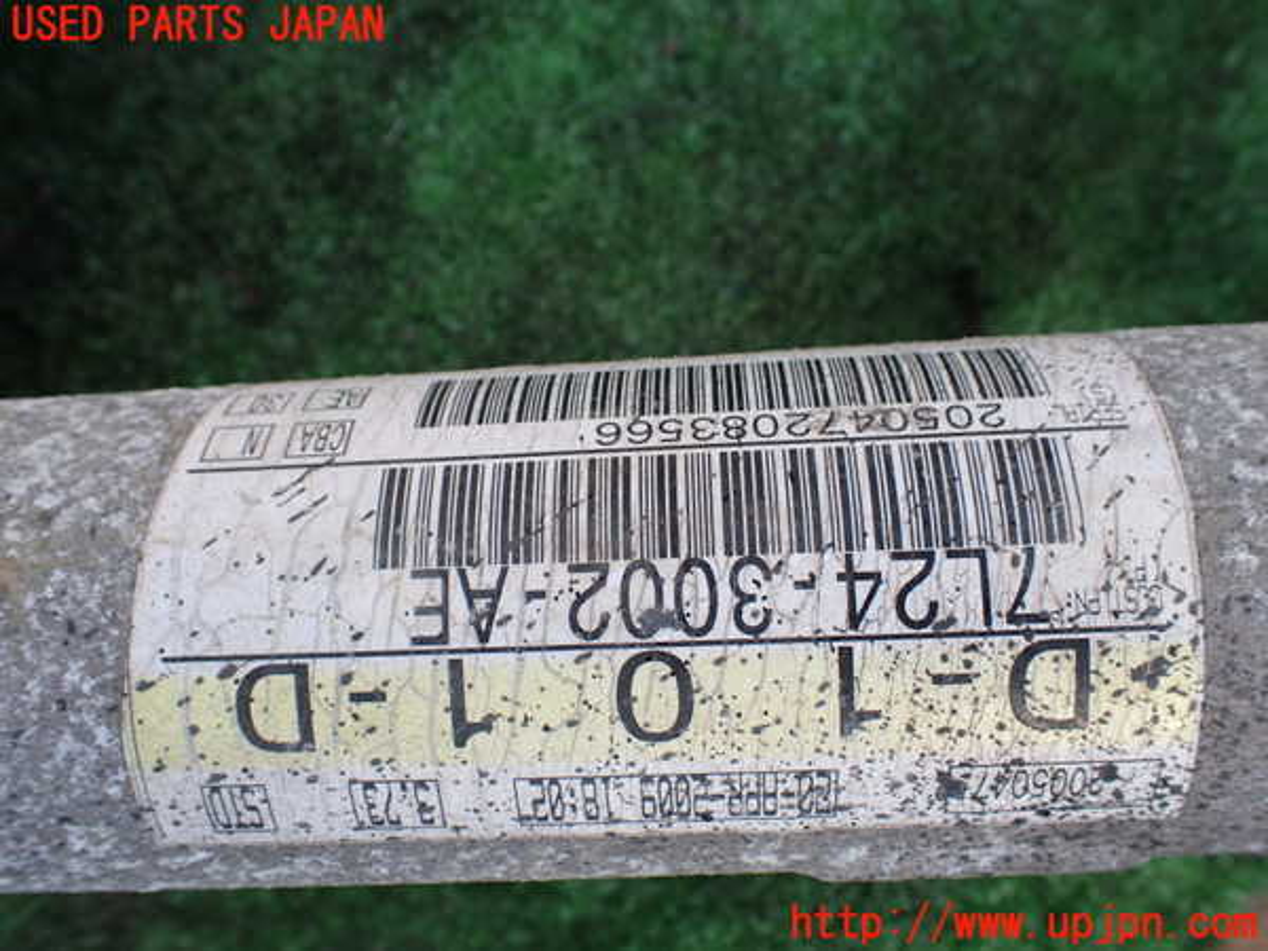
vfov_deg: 46.8
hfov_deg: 60.0
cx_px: 634
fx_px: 1099
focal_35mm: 30
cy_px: 476
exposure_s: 1/200
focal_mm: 5.4
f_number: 3.2
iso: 100
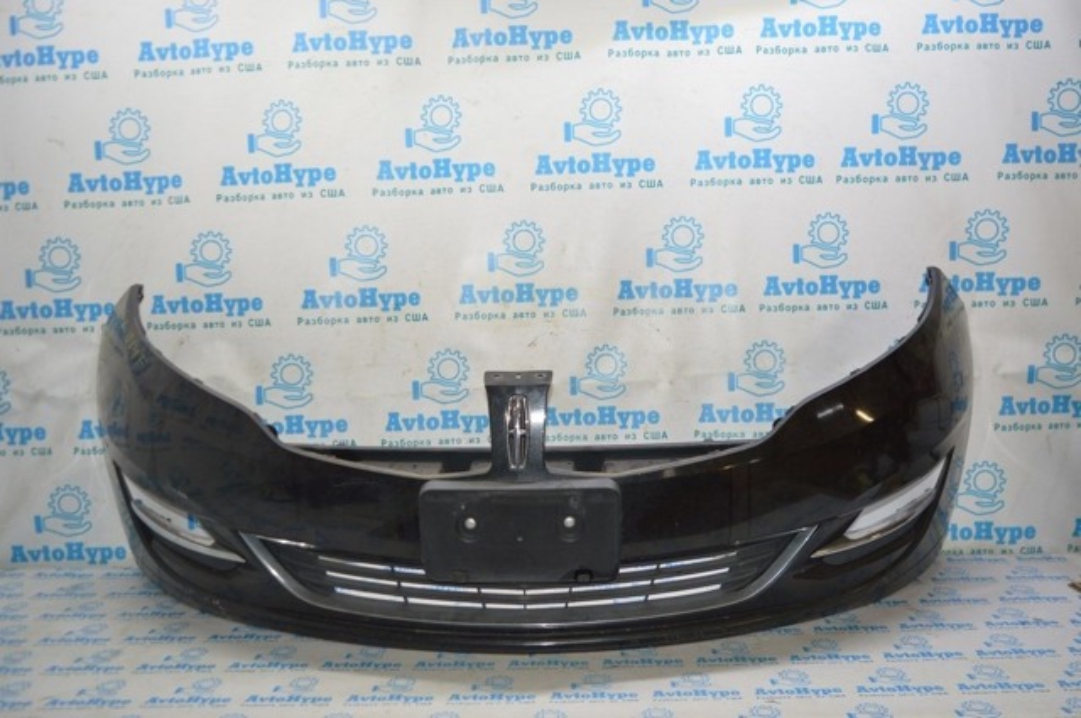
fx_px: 945
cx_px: 540
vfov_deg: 41.6
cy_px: 359
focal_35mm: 32
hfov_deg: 59.6
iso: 125
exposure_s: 1/30
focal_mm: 21
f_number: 3.8
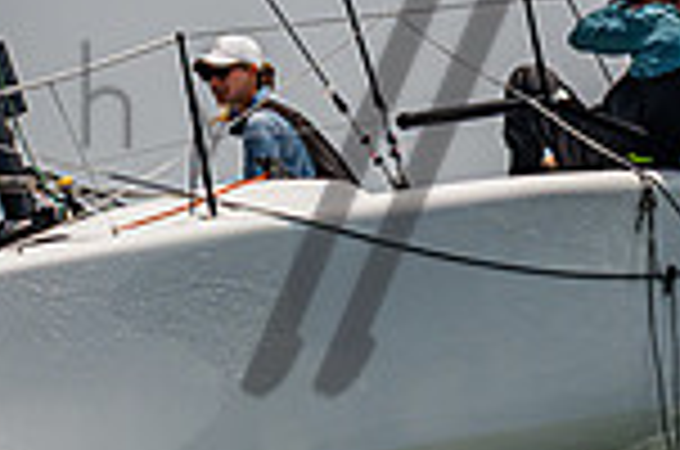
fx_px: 26068
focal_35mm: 1383
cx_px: -146
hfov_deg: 1.5
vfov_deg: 1.0
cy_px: -343
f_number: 8
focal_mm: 280
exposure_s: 1/3200
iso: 400
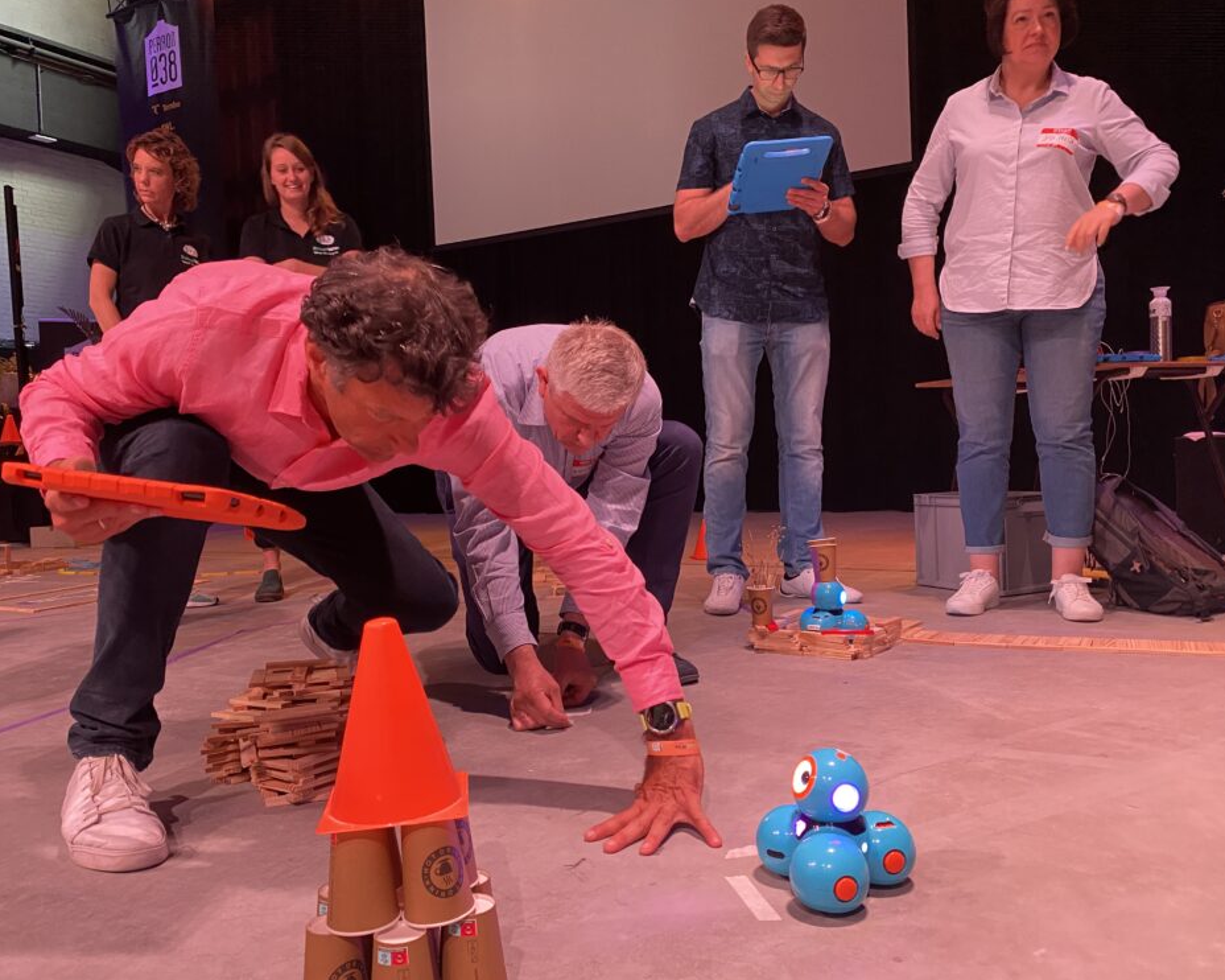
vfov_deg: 51.5
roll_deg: +1.7
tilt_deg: -2.1
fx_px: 1015
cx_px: 569
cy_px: 498
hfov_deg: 62.2
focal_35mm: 28
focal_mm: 4.25
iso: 400
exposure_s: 1/60
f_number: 1.8
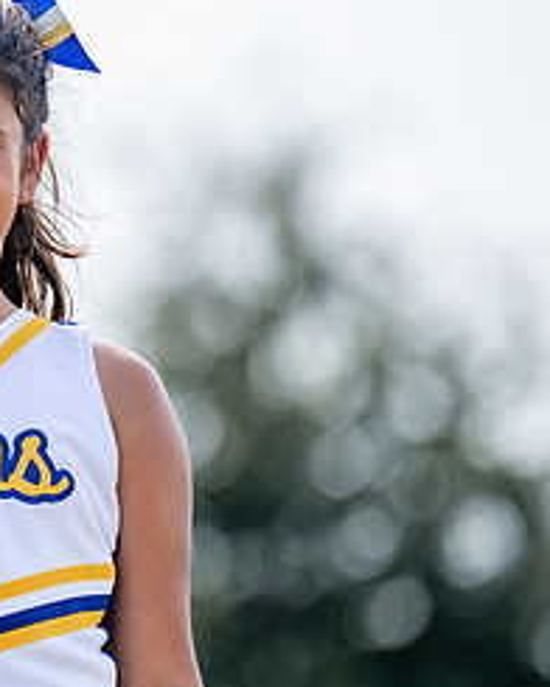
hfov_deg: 3.4
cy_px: 367
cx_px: -51
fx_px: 9156
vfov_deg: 4.3
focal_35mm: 450
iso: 100
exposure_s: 1/1600
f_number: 2.8
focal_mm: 188
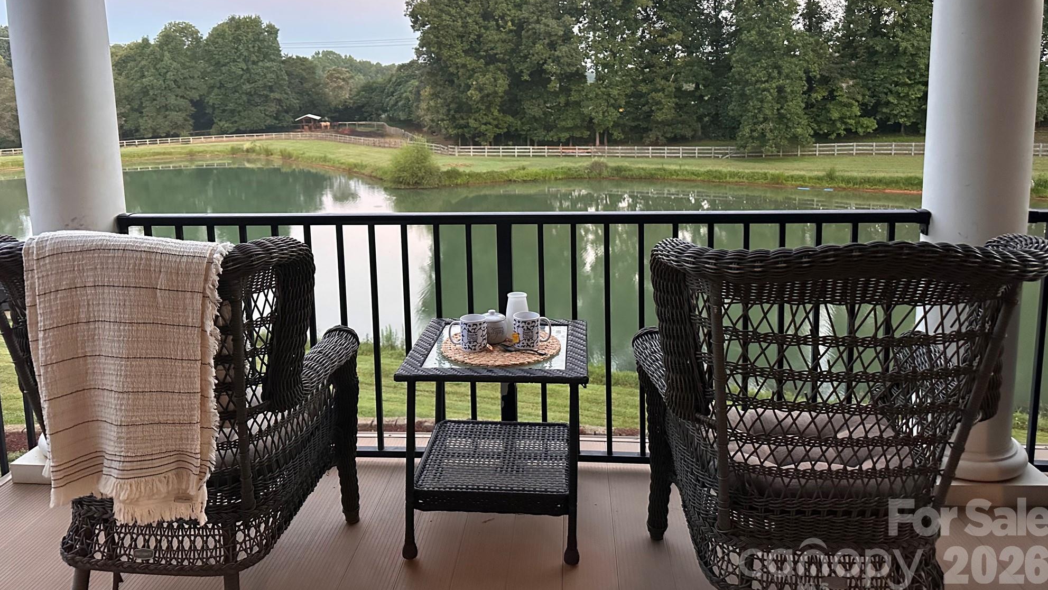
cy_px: 197
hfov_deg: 69.8
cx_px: 516
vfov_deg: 42.3
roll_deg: +0.7
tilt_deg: -8.6
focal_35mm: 27
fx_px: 750
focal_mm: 6.86
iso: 800
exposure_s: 1/60
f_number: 1.78
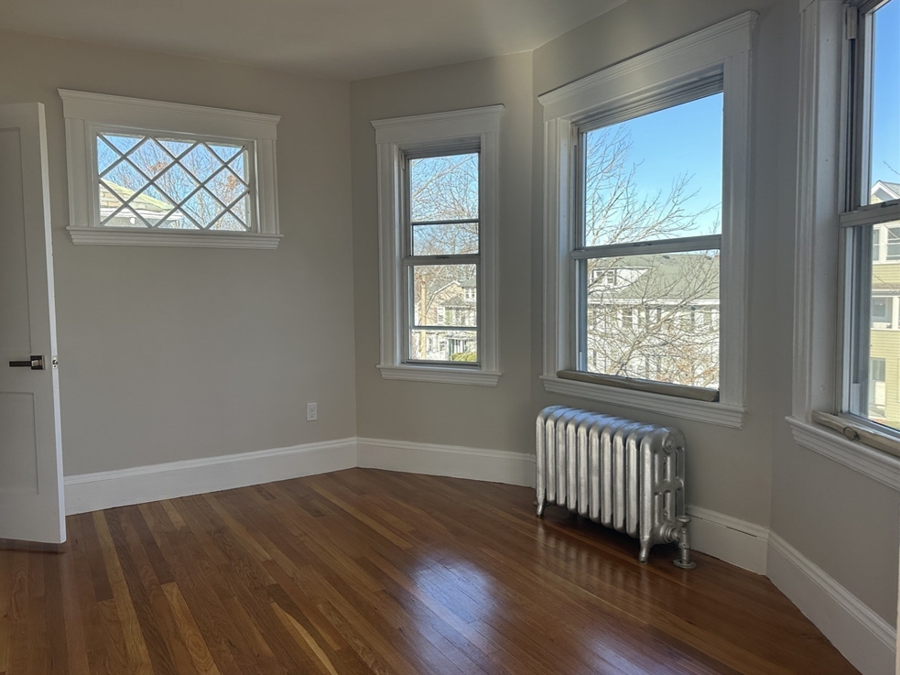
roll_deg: +1.3
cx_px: 432
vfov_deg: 54.9
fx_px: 650
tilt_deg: -3.7
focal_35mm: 25
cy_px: 326
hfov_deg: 69.4
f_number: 1.78
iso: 80
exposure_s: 1/491
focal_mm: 6.86
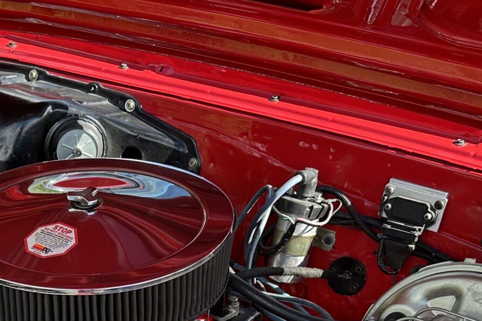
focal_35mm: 71
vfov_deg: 17.9
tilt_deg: -36.5
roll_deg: +1.8
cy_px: 420
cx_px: 40
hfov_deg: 27.3
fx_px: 951
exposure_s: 1/587
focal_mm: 6.86
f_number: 1.78
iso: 80
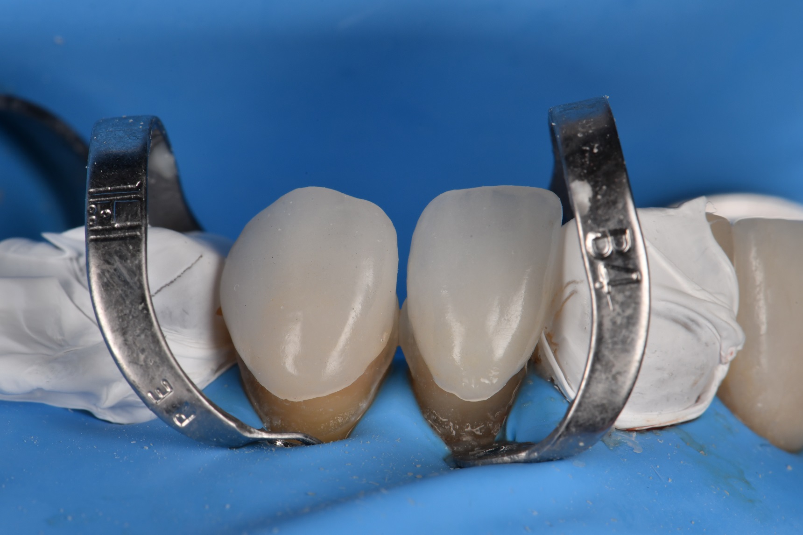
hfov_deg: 16.3
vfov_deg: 10.9
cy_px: 268
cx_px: 402
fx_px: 2810
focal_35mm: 126
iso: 200
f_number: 32
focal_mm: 105
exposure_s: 1/160
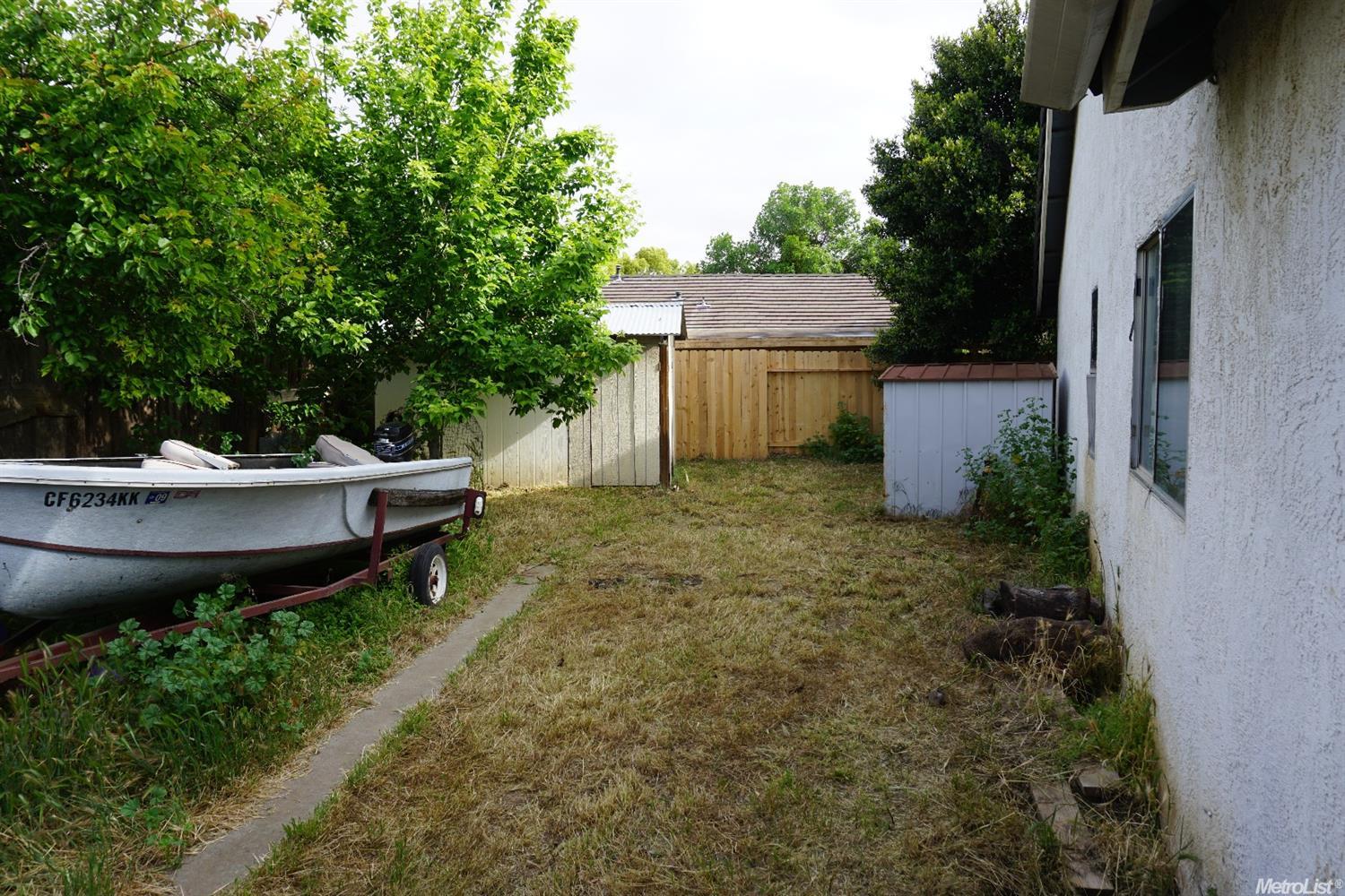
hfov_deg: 73.7
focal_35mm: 24
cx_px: 672
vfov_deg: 53.1
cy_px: 448
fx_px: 897
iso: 100
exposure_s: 1/80
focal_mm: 16
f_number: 8
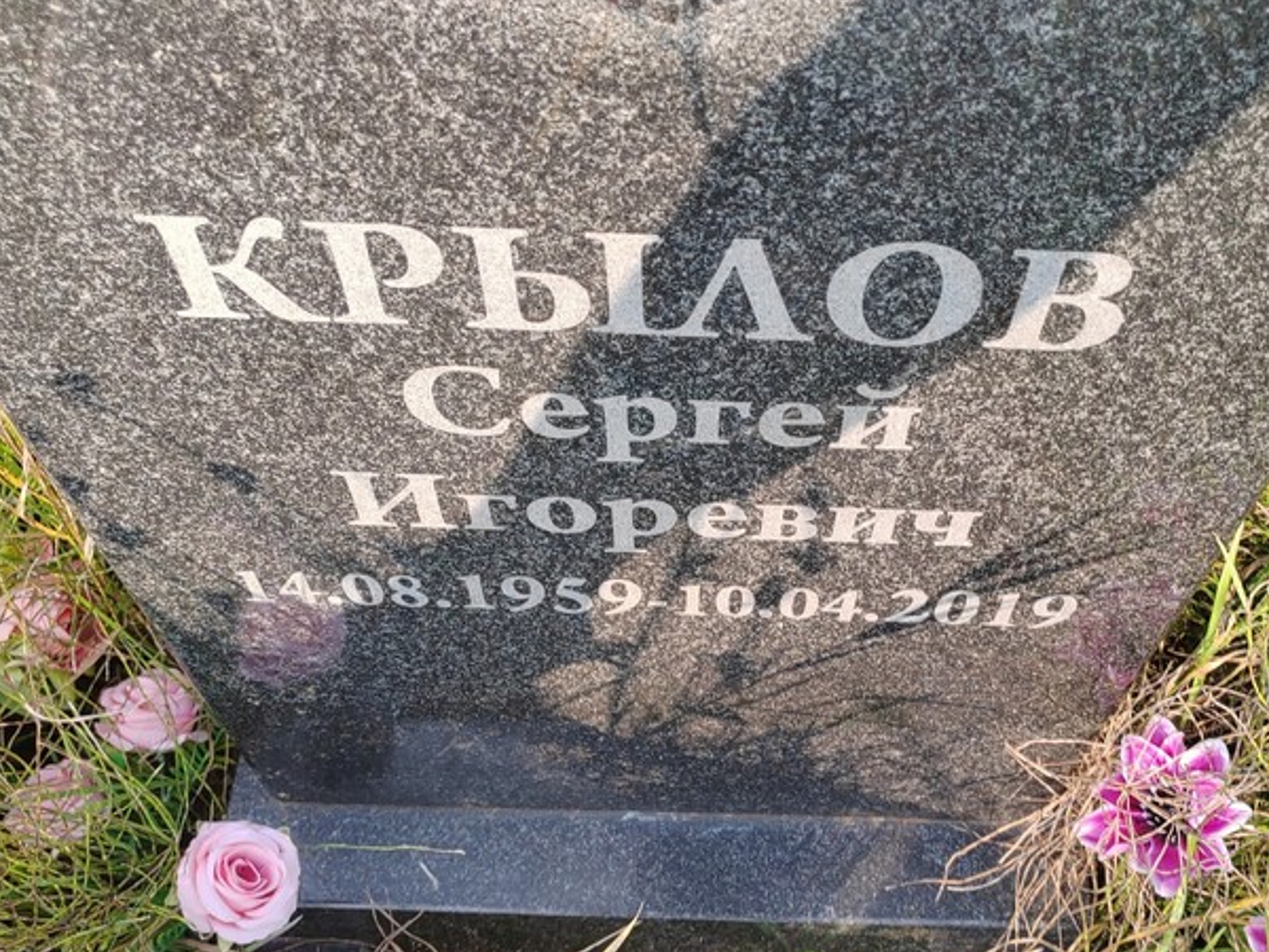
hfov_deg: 51.2
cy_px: 559
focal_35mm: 36
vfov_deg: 39.5
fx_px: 1320
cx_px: 728
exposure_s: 1/190
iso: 100
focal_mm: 5.52
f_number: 1.9
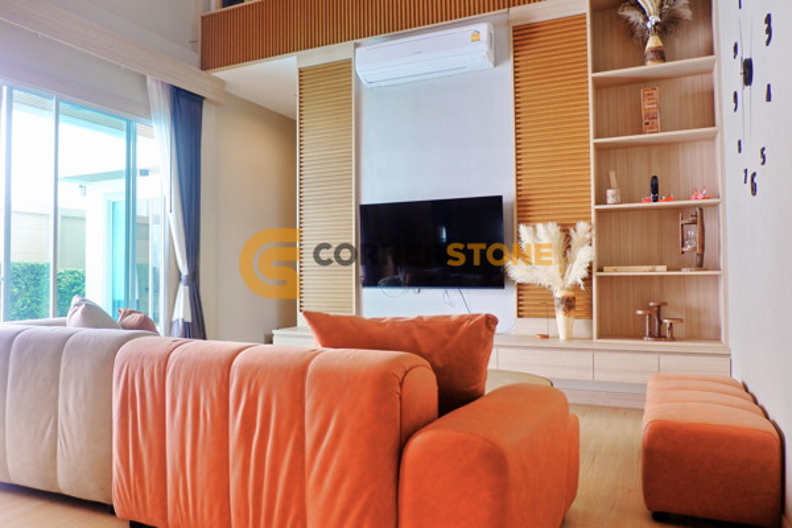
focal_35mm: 24
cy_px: 264
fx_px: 528
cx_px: 396
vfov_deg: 53.1
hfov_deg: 73.7
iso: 200
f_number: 3.5
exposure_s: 1/85
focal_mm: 16
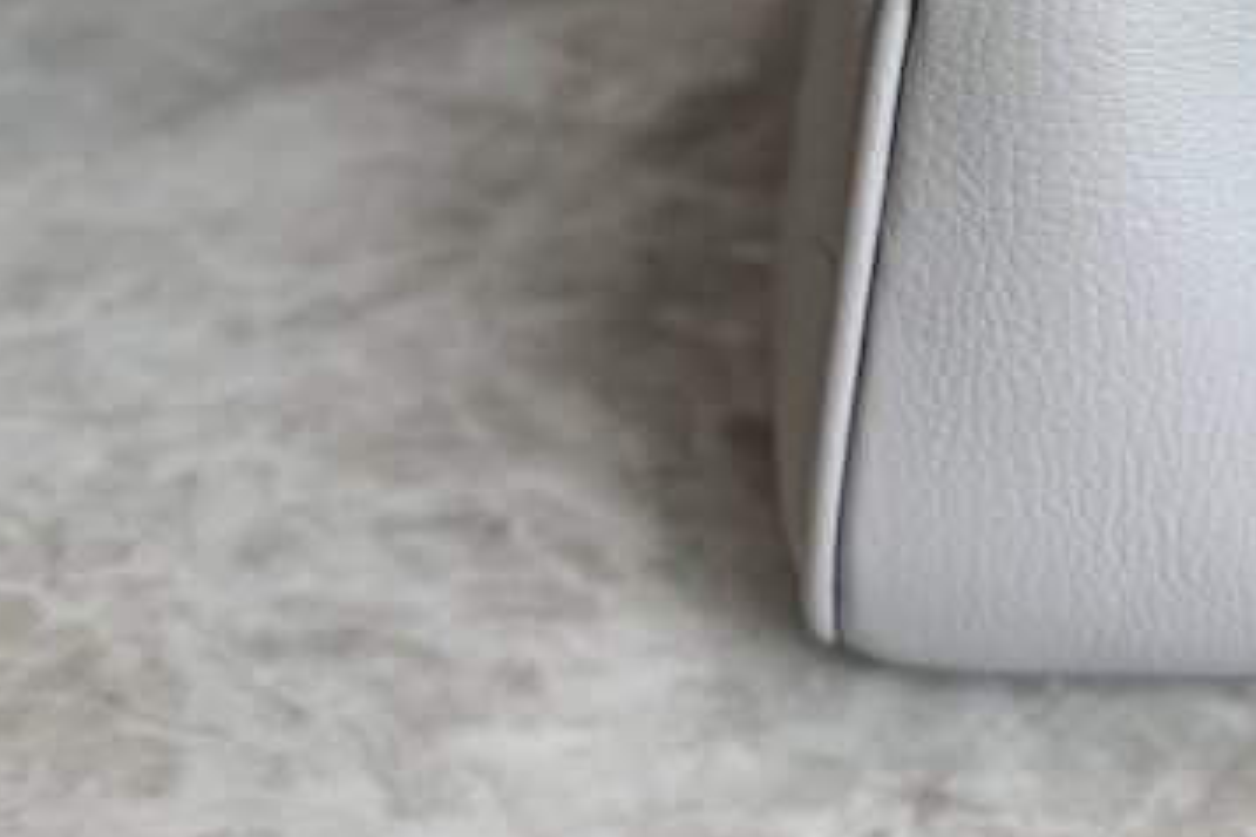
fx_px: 1954
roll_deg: +0.0
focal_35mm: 56
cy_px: -355
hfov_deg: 34.6
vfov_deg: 21.1
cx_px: 999
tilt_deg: -15.1
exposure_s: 1/132
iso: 80
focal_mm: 6.76
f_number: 1.78
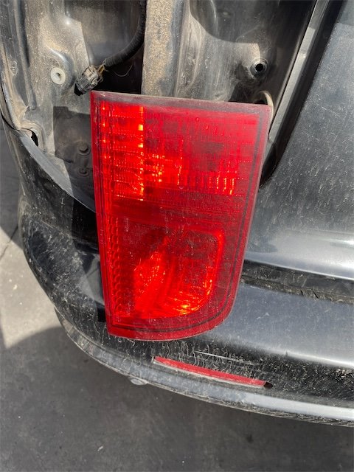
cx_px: 177
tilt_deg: -47.7
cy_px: 236
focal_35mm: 26
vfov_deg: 67.3
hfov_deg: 53.1
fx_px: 355
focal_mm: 4.25
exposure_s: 1/432
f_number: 1.8
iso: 32
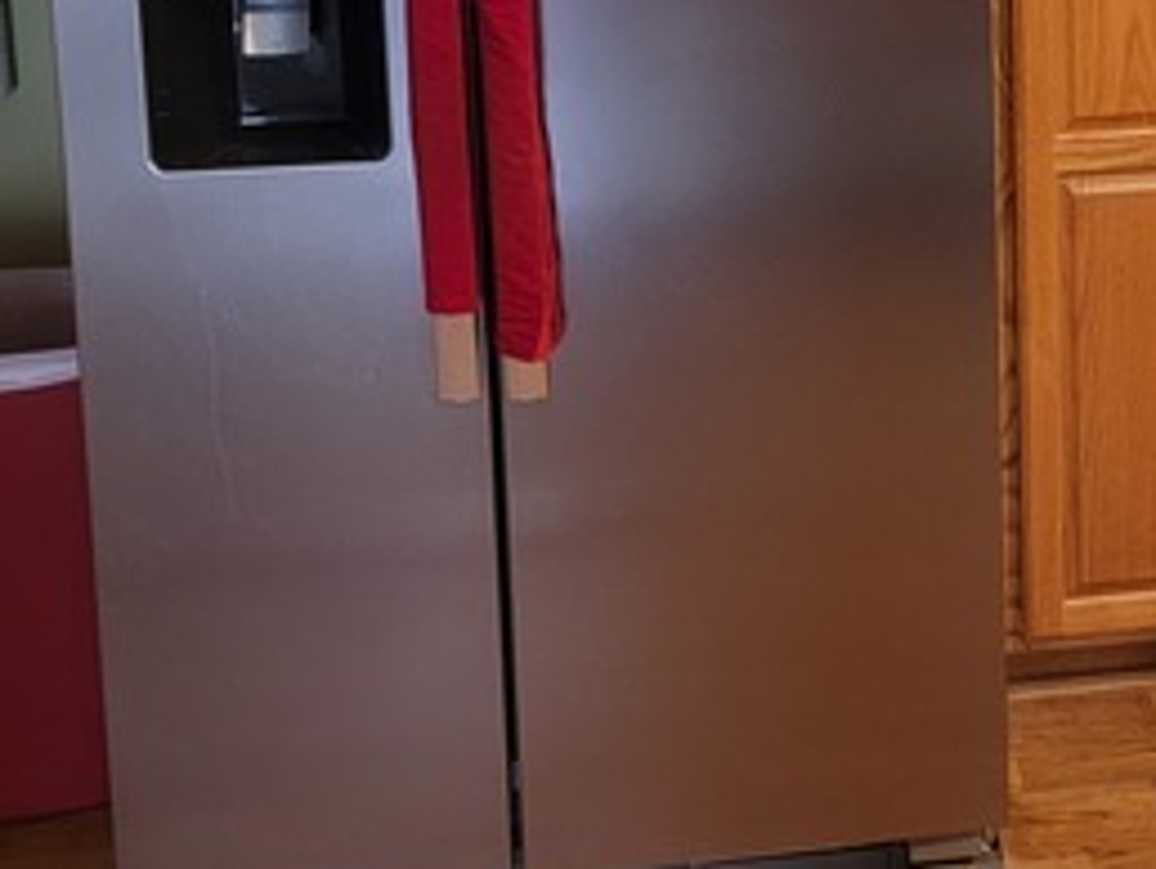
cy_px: -197
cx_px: 948
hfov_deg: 30.3
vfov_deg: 21.8
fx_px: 2072
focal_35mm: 62
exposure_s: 1/40
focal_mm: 6.7
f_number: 1.8
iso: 200
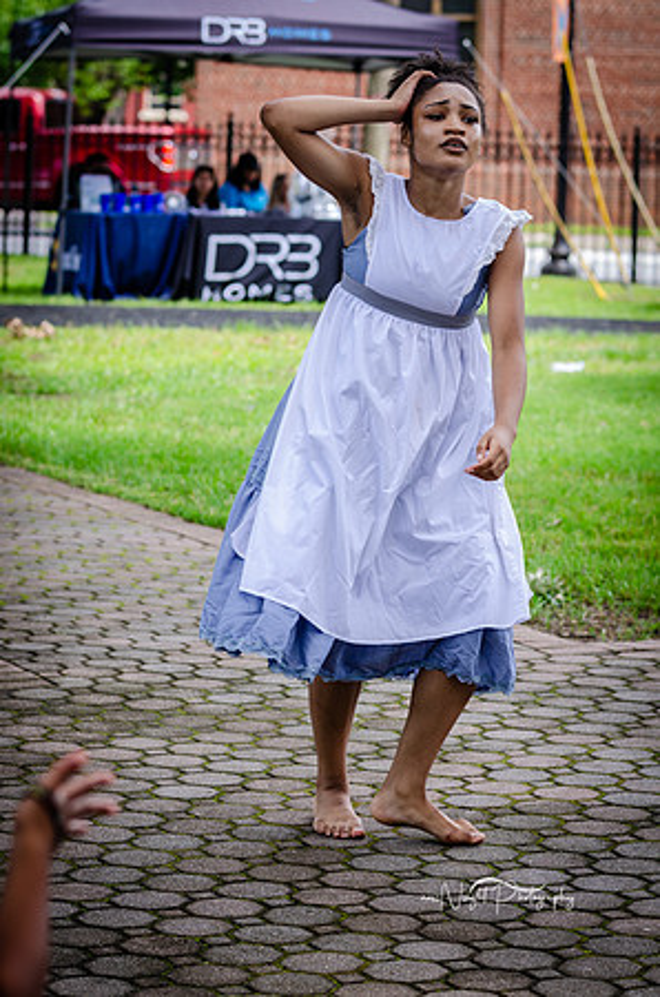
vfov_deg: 16.7
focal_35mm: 123
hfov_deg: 11.1
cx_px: 330
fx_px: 3398
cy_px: 498
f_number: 4
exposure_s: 1/640
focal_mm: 82
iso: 400
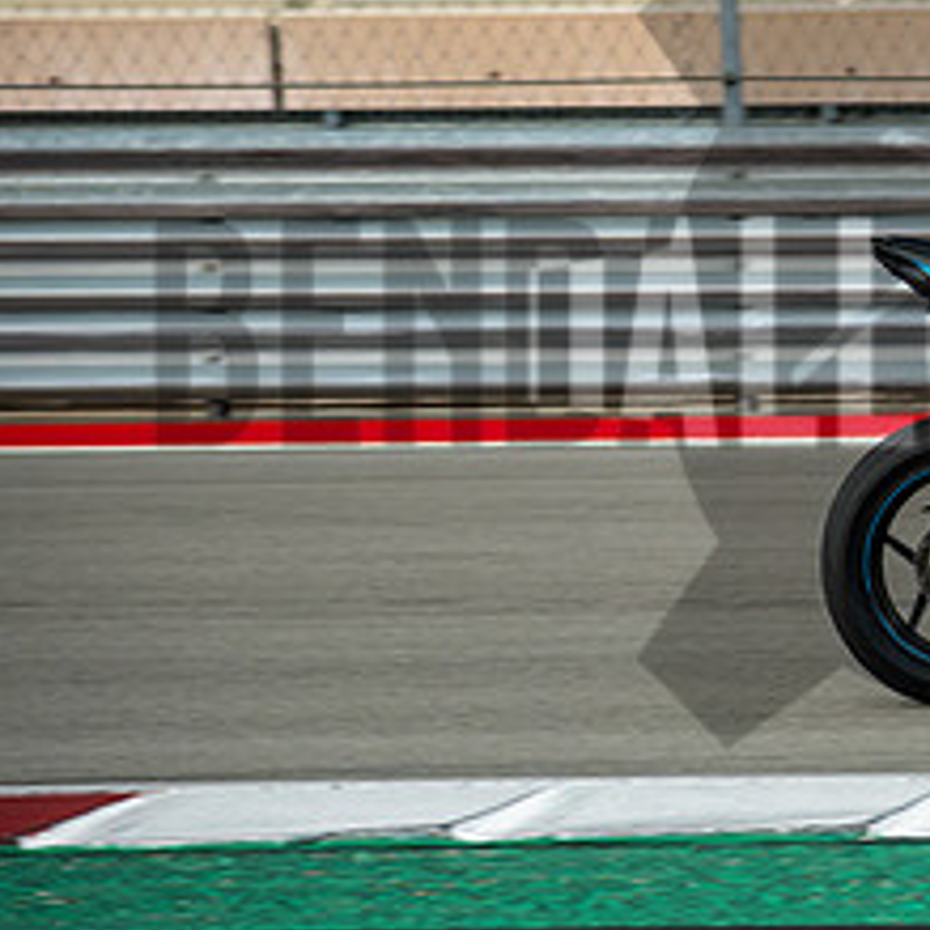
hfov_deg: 5.2
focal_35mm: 338
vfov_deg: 5.2
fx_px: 10274
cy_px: 338
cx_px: 1049
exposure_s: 1/1600
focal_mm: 100
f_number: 4.5
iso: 1250
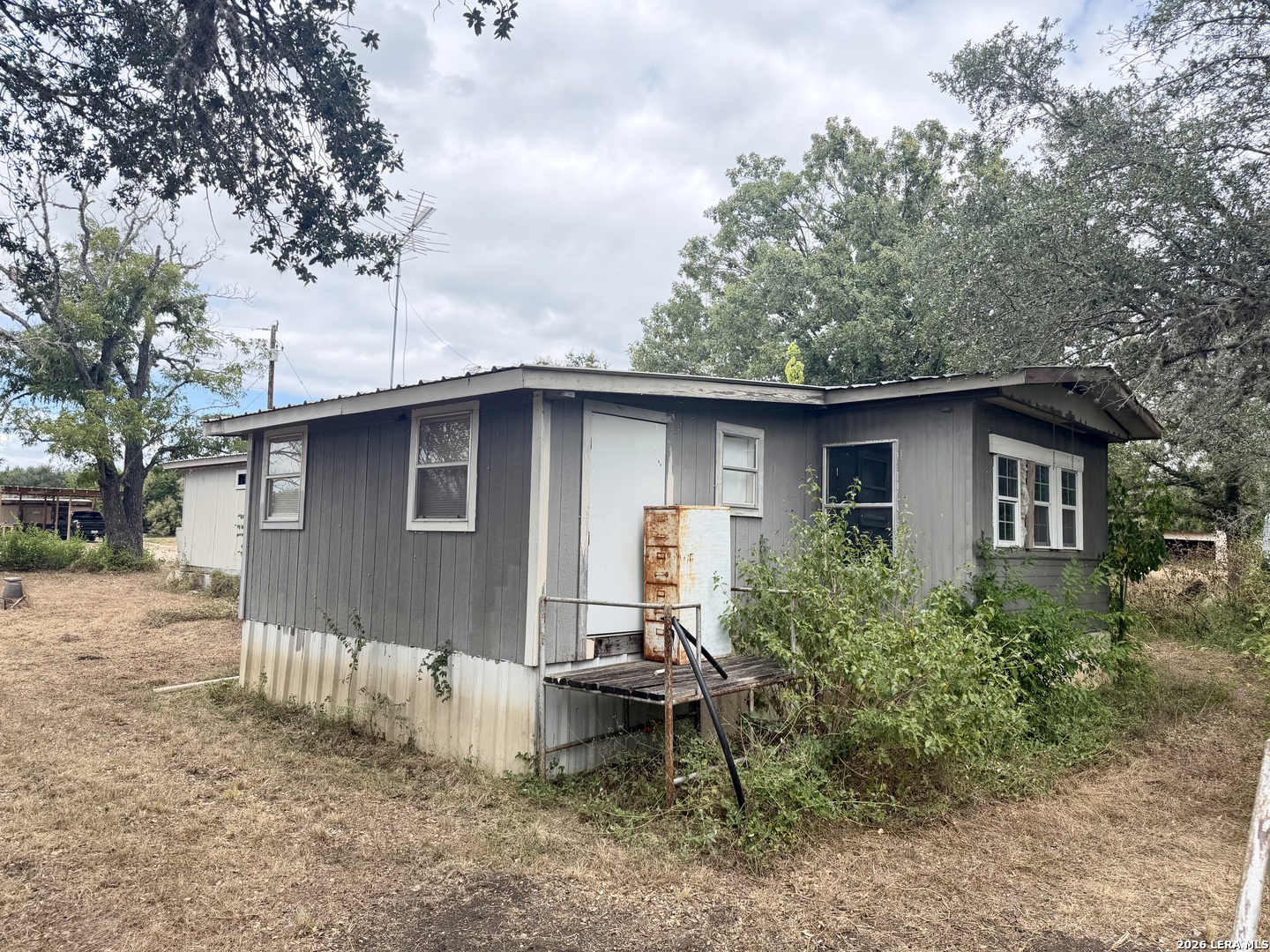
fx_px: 881
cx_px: 635
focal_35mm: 24
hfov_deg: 71.6
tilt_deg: +5.0
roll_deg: -1.6
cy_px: 476
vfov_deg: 56.8
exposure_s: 1/1812
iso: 100
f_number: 1.78
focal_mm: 6.76
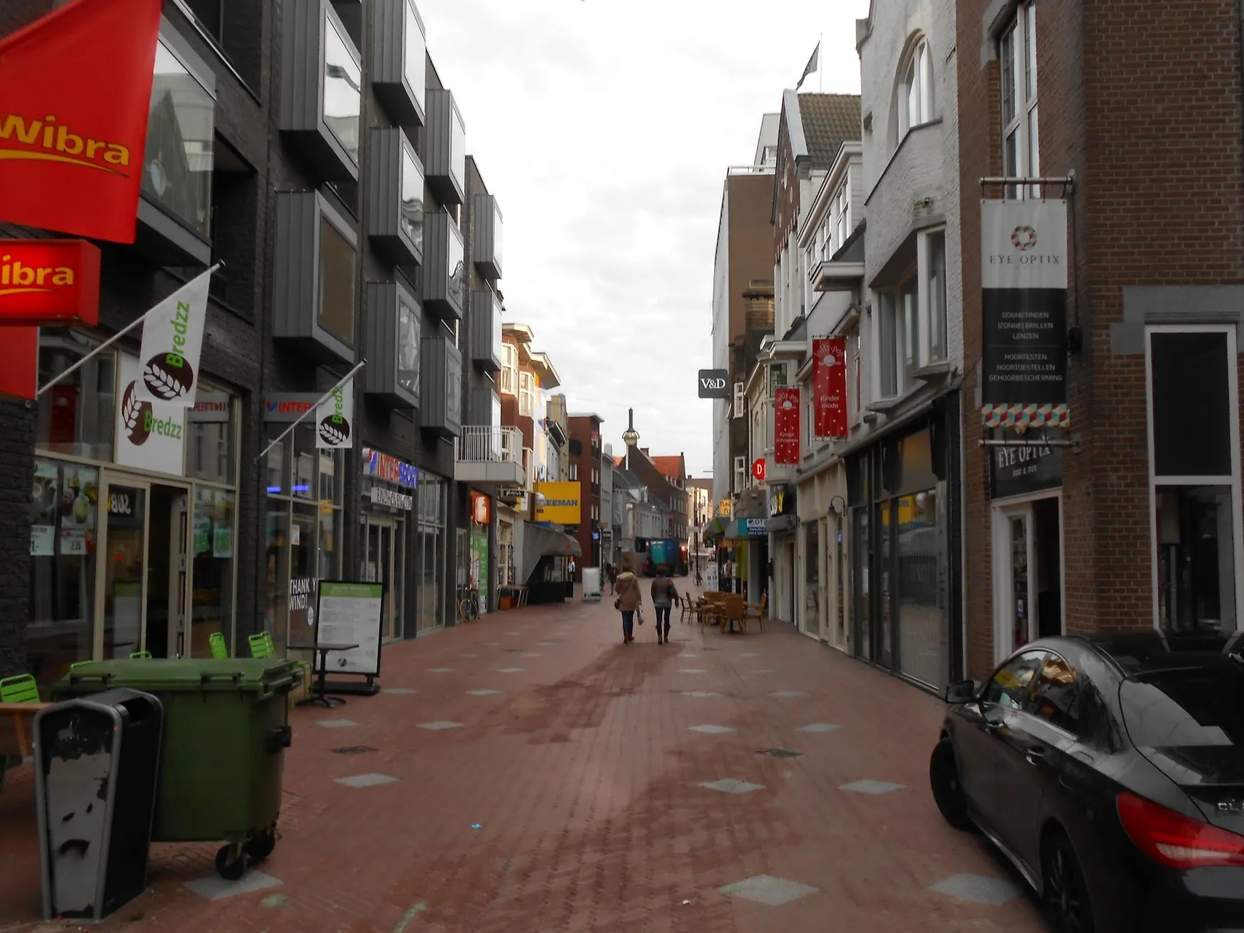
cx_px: 630
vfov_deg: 48.2
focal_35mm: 29
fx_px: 1042
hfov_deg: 61.7
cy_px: 496
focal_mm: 4.6
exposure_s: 1/250
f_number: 3.5
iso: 80
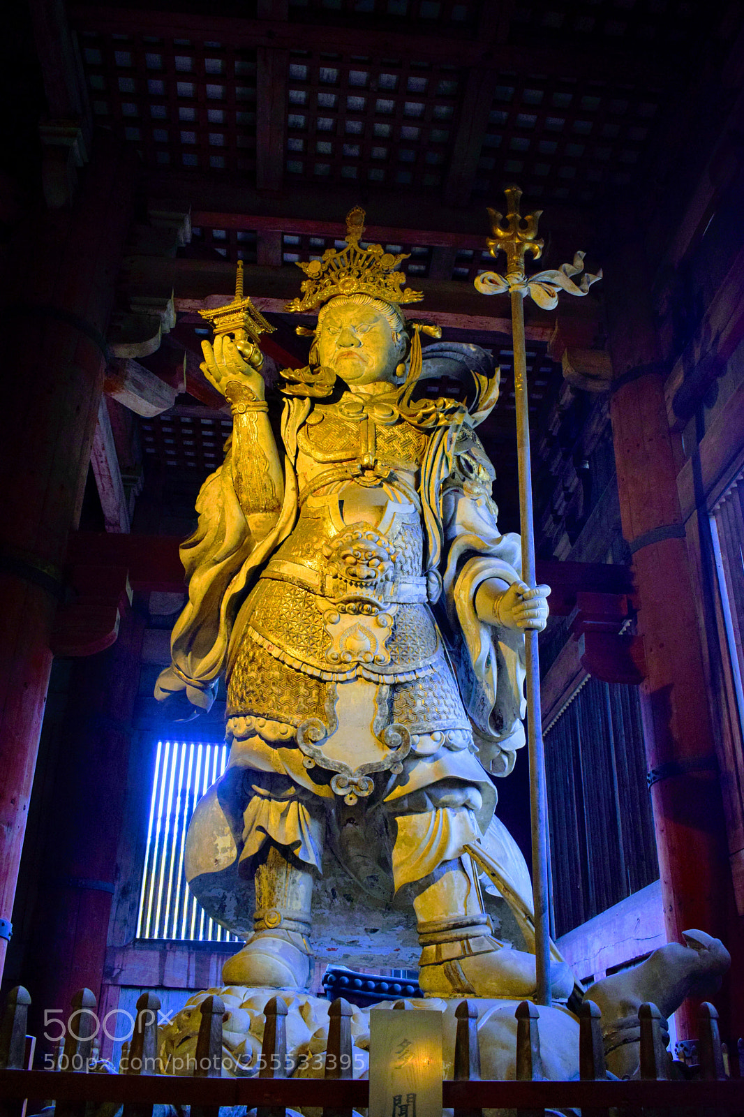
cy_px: 558
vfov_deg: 57.2
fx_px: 1023
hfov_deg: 40.0
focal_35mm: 33
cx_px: 372
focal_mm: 22
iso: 1250
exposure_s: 1/60
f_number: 3.8
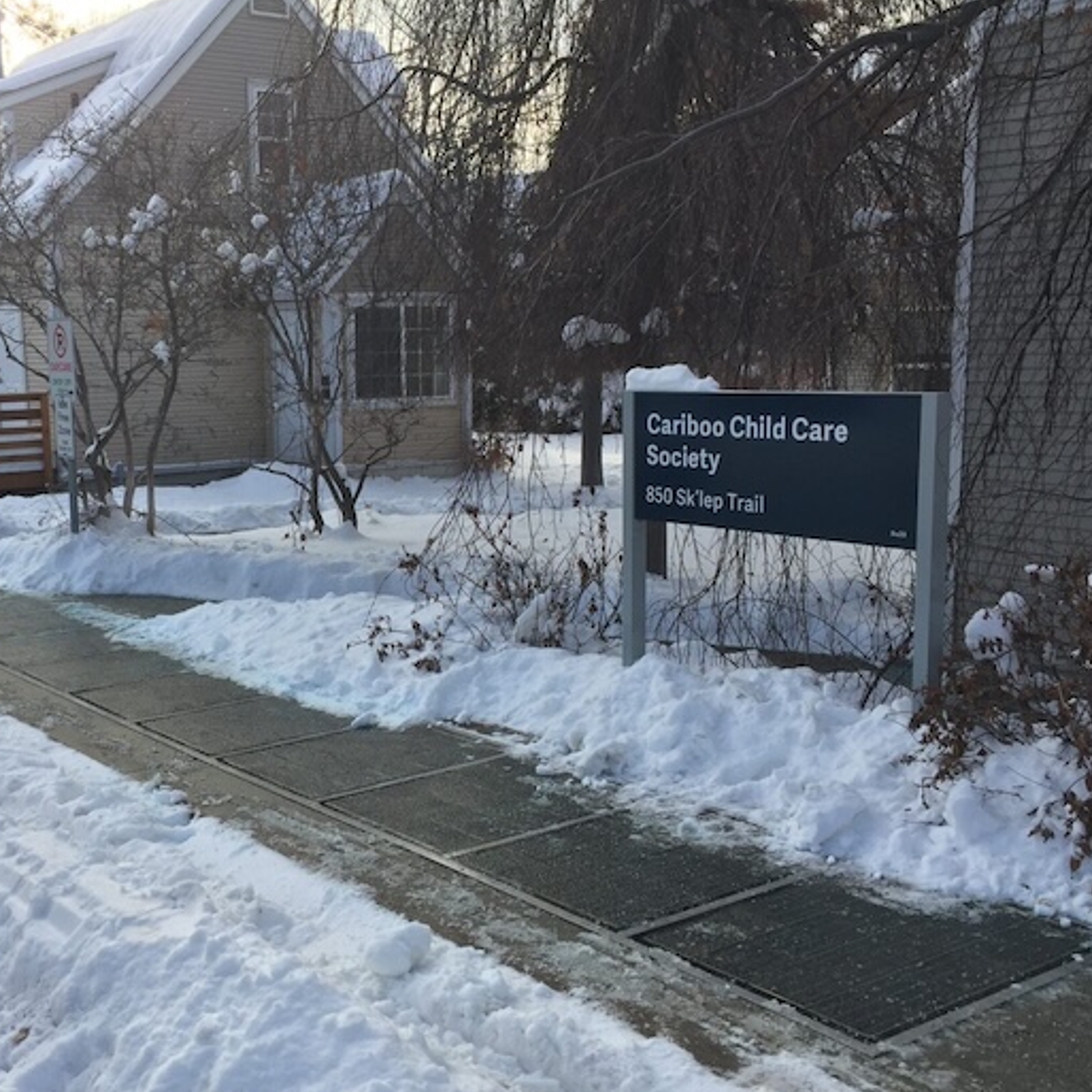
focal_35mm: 40
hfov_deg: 41.2
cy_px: 570
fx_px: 1428
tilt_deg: -7.6
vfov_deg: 41.8
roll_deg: +1.6
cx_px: 343
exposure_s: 1/1319
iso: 32
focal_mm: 4.15
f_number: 2.2
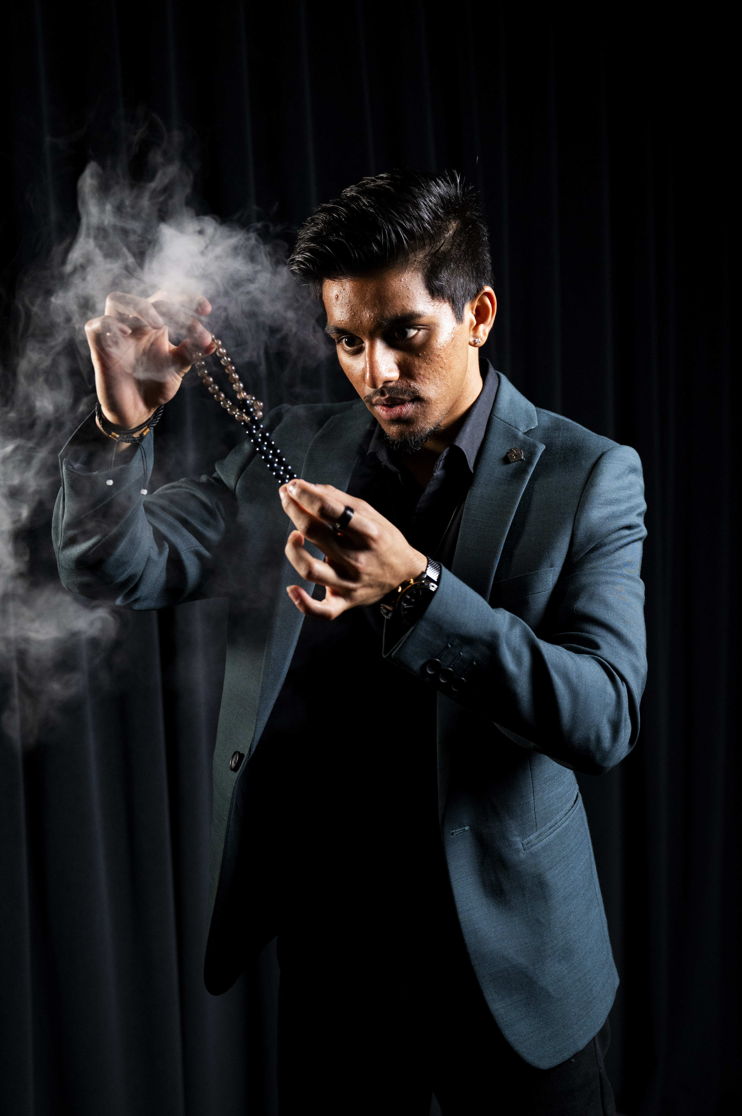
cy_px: 558
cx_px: 371
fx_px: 1703
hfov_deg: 24.6
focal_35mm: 55
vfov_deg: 36.3
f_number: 4.5
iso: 6400
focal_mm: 55
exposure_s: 1/100
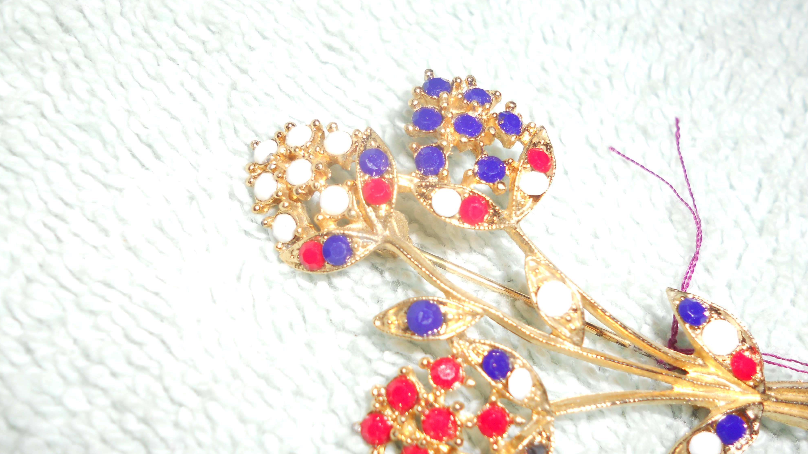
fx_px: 750
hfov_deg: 56.6
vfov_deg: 33.7
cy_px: 233
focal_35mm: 35
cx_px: 403
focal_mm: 5.8
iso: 80
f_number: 8.8
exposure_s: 1/25
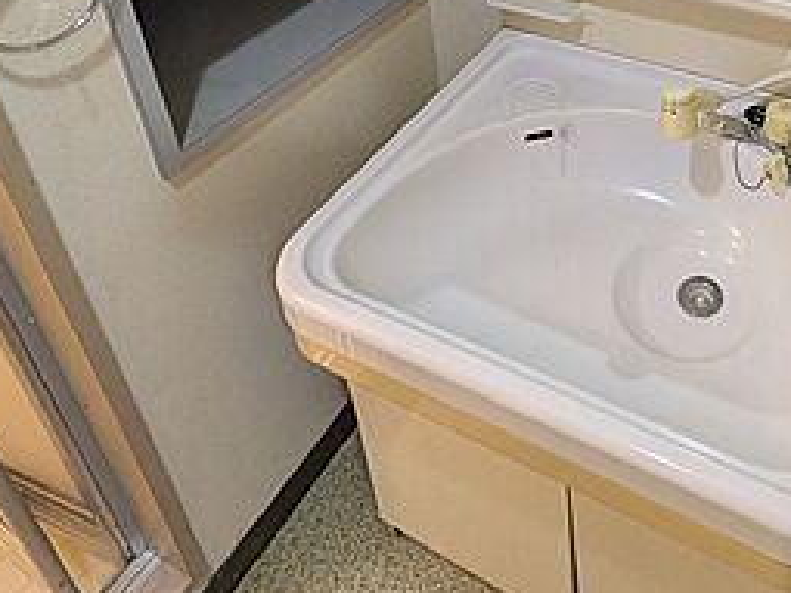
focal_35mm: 33
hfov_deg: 51.6
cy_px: -68
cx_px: 642
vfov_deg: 36.1
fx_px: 754
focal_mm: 1.83
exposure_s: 1/24
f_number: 2.2
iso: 171
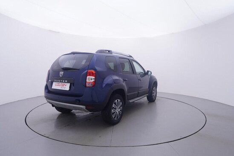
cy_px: 78
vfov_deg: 56.2
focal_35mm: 22
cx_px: 117
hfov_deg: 77.3
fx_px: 146
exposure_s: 1/80
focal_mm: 15
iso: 200
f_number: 5
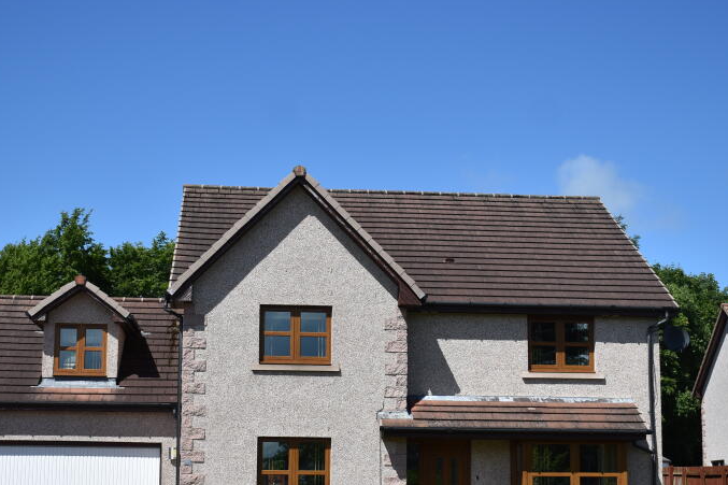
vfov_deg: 23.7
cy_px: 347
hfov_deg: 35.2
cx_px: 329
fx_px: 1147
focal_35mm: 57
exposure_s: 1/1000
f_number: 5
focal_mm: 25
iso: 100
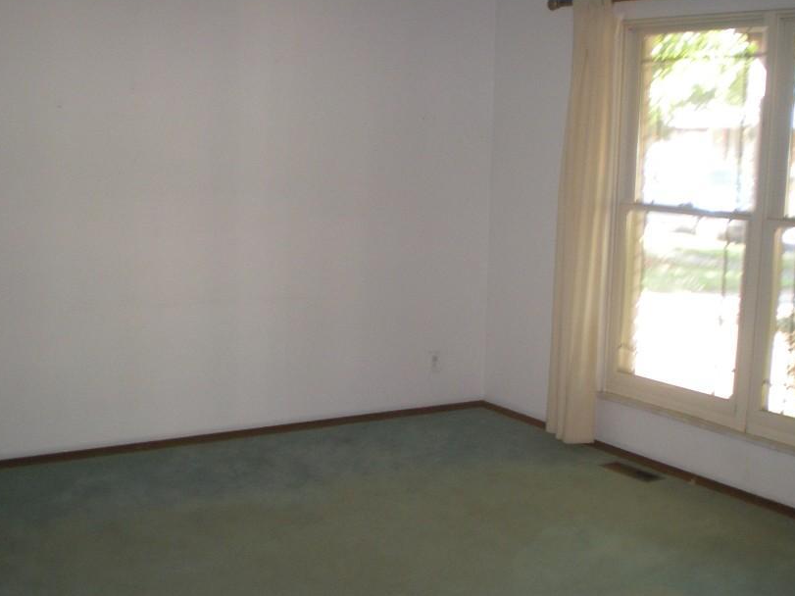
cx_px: 417
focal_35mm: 48
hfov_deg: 39.7
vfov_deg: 30.2
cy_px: 363
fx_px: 1102
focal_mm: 6.3
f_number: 3.1
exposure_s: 1/30
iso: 220
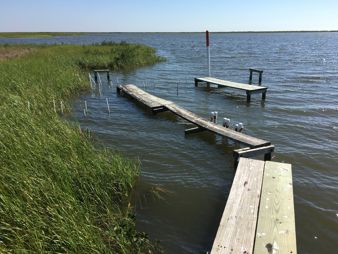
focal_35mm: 29
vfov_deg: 48.2
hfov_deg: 61.7
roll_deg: -0.2
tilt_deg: -17.7
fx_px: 283
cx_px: 169
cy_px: 127
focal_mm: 4.15
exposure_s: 1/1832
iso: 25
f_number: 2.2
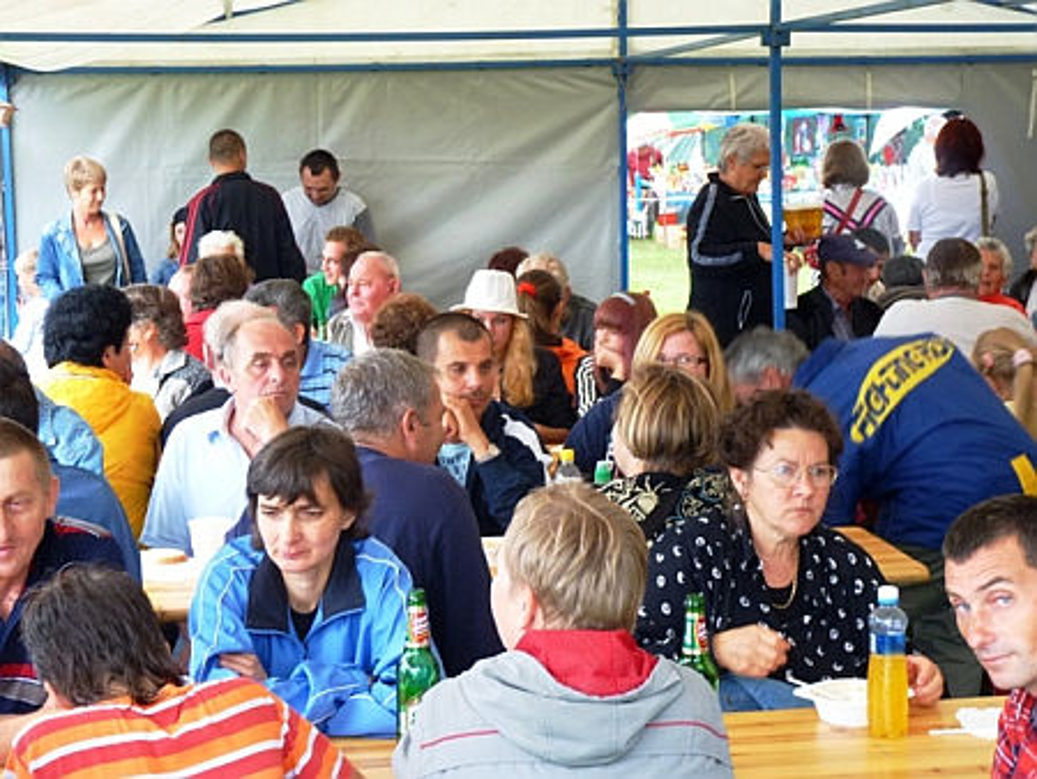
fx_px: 2158
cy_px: 390
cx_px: 518
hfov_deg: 27.0
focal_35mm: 72
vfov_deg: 20.5
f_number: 3.4
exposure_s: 1/40
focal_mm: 12.8
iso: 200
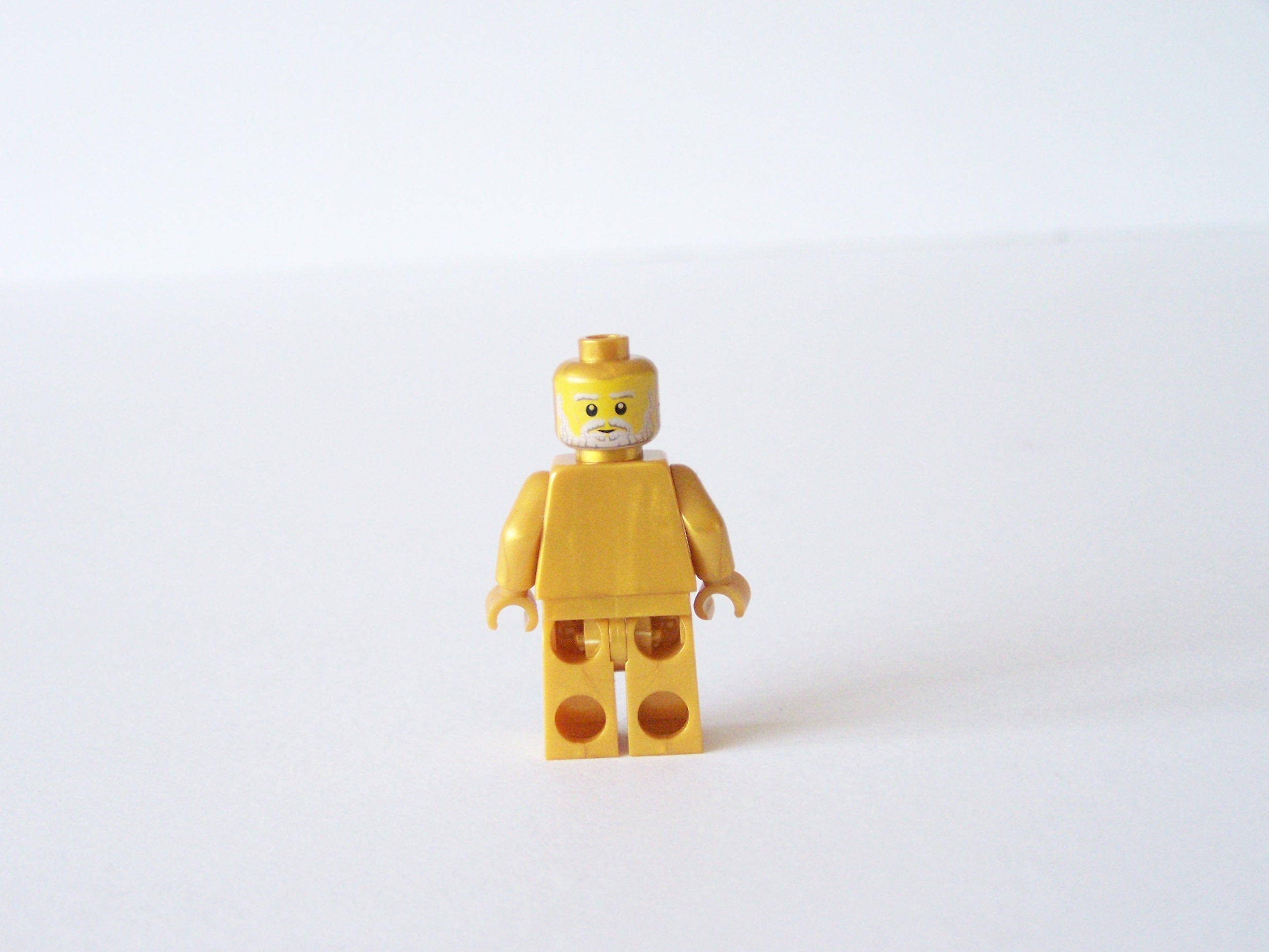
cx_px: 634
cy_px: 476
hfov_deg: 29.0
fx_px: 2456
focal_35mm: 67
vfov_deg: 21.9
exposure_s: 1/6
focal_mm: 11.1
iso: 400
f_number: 3.2
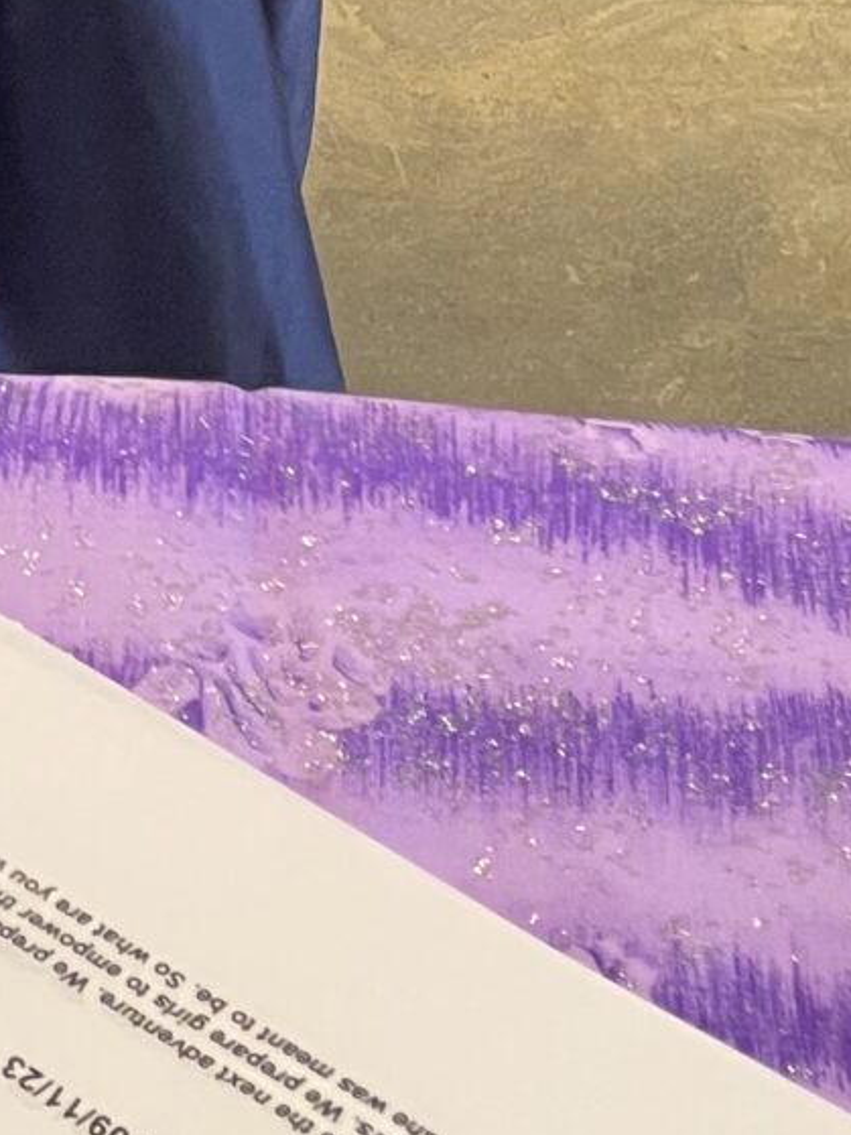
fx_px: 3902
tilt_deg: -34.5
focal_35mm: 119
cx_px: -802
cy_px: -577
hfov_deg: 11.3
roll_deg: +7.7
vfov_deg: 15.3
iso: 125
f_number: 1.6
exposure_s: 1/67
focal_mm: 4.2
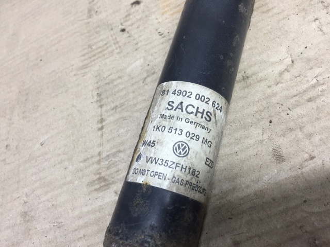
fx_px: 276
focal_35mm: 29
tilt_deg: -55.5
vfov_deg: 48.2
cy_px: 124
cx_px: 165
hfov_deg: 61.7
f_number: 2.2
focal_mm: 4.15
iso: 80
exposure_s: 1/33
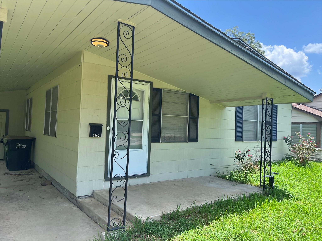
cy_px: 120
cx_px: 161
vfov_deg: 53.1
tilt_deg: +1.5
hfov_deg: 67.3
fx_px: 242
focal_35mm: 26
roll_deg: -2.7
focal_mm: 5.1
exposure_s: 1/992
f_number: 1.6
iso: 50
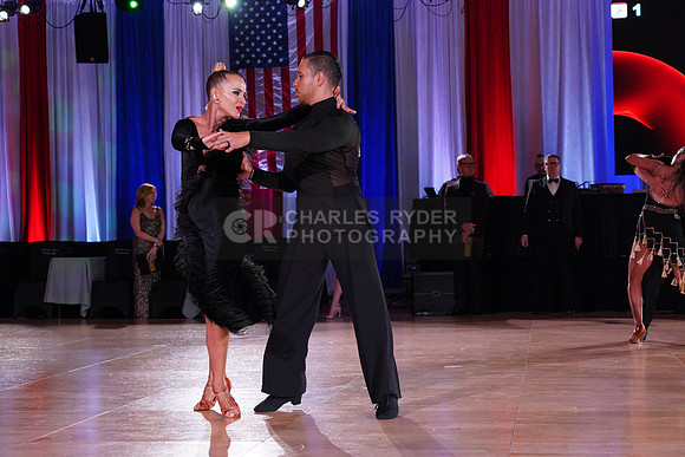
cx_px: 342
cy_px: 228
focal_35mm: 63
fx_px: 1199
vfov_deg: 21.6
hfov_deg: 31.9
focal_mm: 63
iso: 1600
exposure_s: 1/160
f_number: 5.6
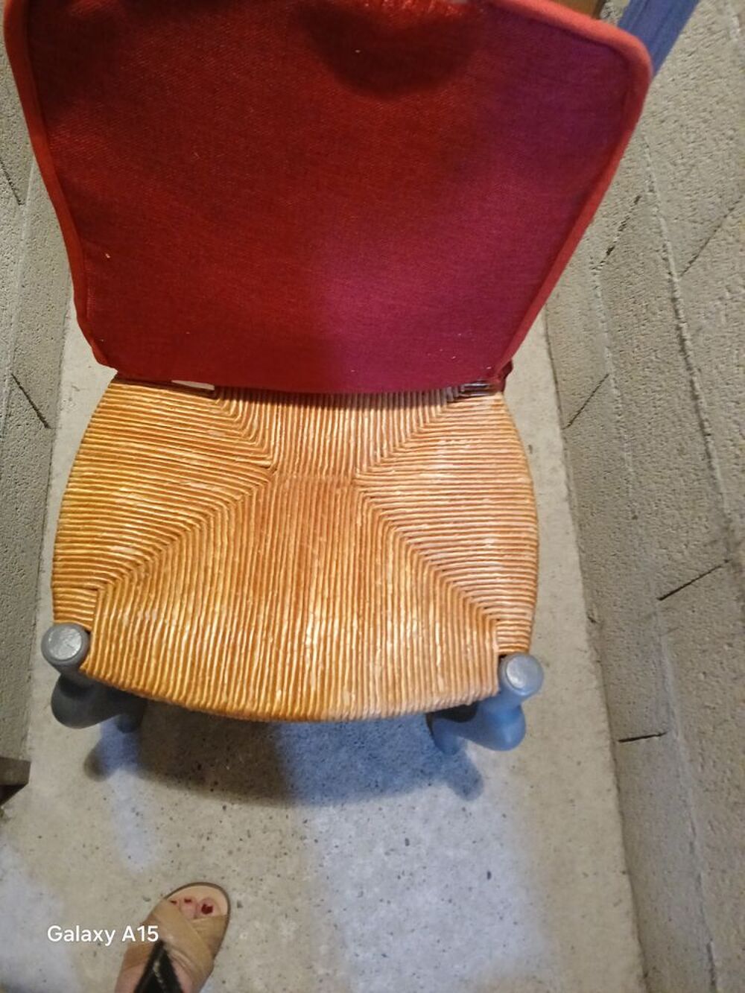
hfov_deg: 53.1
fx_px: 746
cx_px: 372
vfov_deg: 67.3
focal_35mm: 26
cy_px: 496
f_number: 1.8
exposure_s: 1/20
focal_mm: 3.98
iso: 500
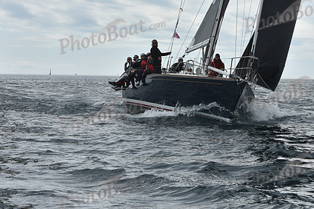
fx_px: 1160
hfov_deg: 15.4
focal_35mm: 133
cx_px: 206
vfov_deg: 10.3
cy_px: 63
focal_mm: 95
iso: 250
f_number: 10
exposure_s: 1/800
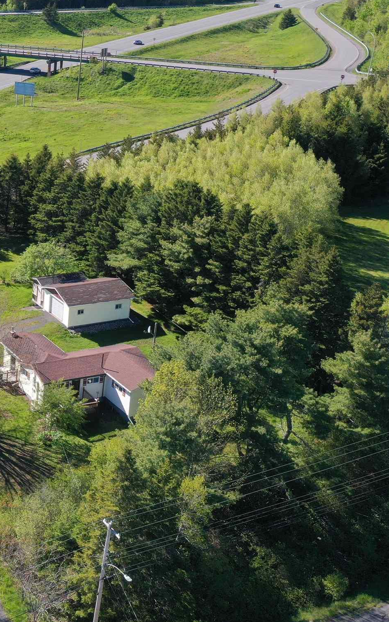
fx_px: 983
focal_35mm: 58
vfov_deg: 34.9
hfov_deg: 19.9
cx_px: -166
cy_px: 226
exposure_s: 1/320
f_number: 5.6
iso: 100
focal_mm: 10.26
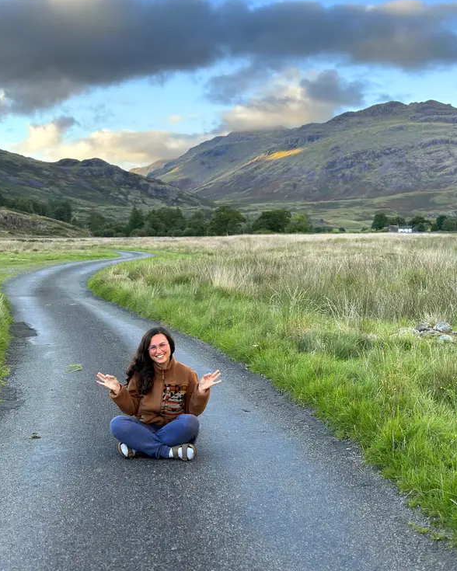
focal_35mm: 51
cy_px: 287
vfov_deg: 36.7
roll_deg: +1.2
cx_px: 225
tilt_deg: -3.1
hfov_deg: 29.7
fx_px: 862
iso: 80
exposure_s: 1/619
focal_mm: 6.86
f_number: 1.78
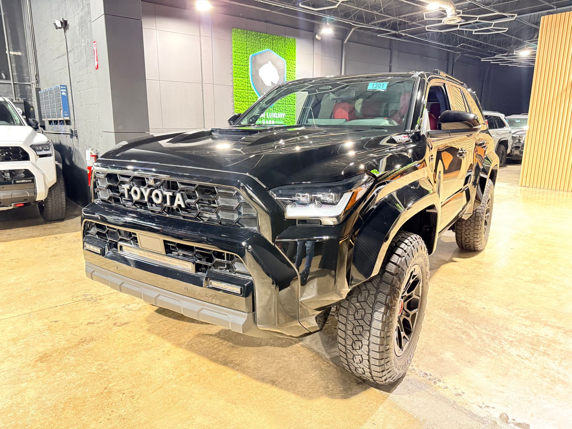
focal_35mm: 24
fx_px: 397
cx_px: 286
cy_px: 214
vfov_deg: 56.8
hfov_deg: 71.6
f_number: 1.78
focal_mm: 6.76
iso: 800
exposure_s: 1/30
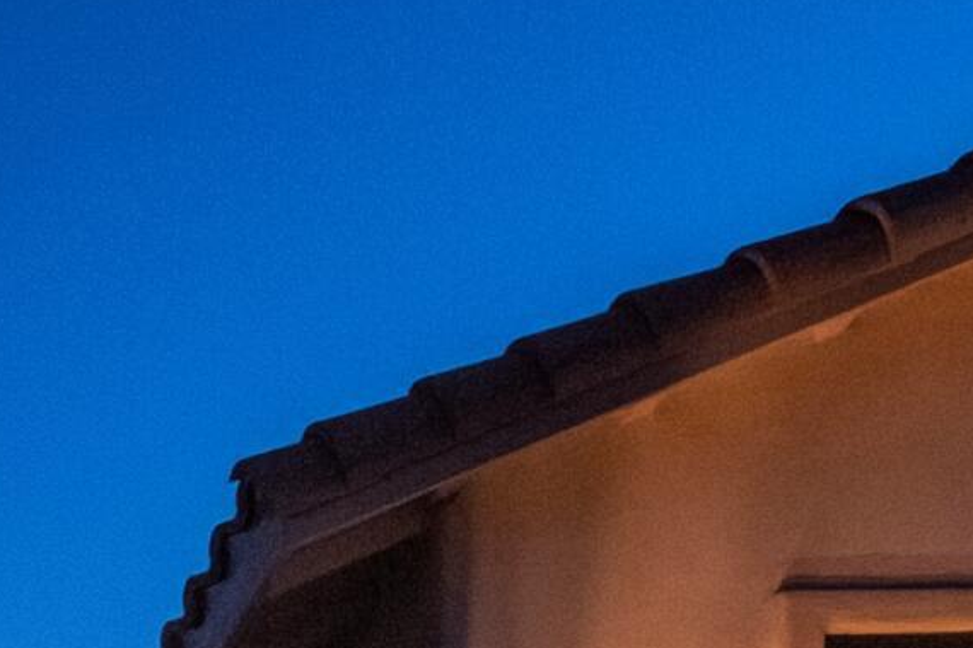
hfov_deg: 22.6
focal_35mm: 79
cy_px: 1465
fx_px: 2135
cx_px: -331
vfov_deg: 13.5
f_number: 14
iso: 1600
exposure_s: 1/1.67
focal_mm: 10
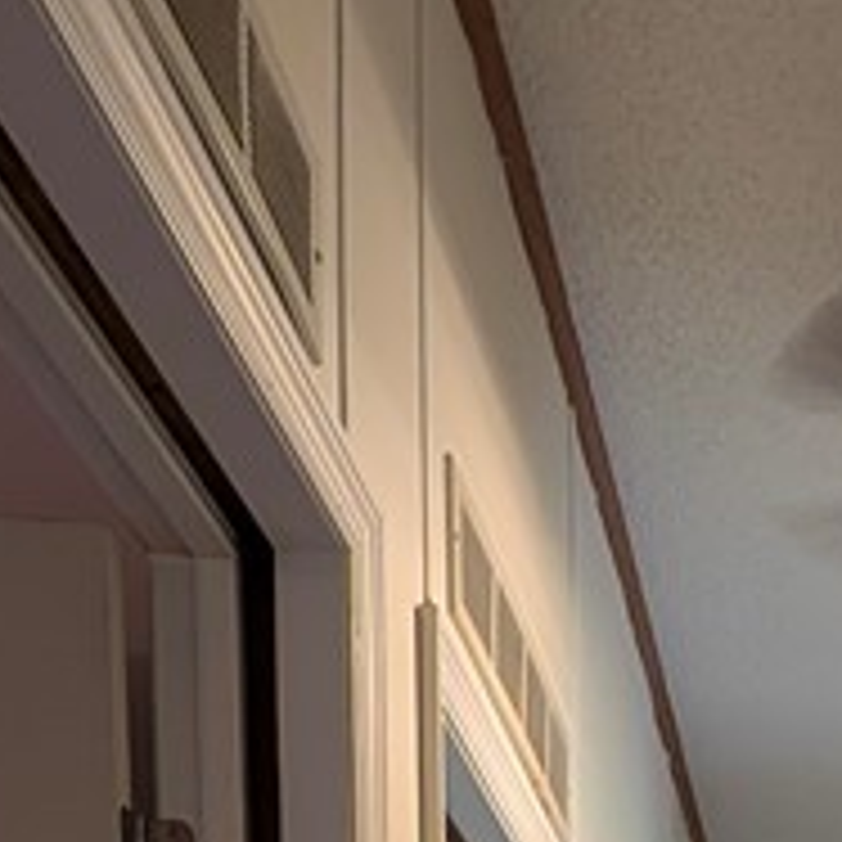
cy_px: 1639
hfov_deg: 27.9
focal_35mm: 58
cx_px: 826
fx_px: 1596
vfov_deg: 19.2
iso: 142
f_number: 1.95
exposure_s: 1/40
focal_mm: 2.23
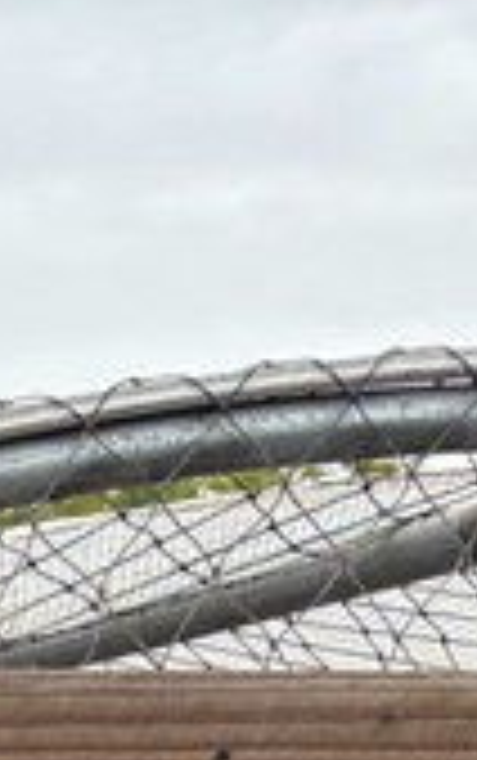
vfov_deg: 9.9
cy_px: 2159
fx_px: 3465
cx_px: -922
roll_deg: +0.2
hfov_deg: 7.1
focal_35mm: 167
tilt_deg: -18.2
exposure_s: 1/276
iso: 50
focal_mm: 5.96
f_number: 1.6
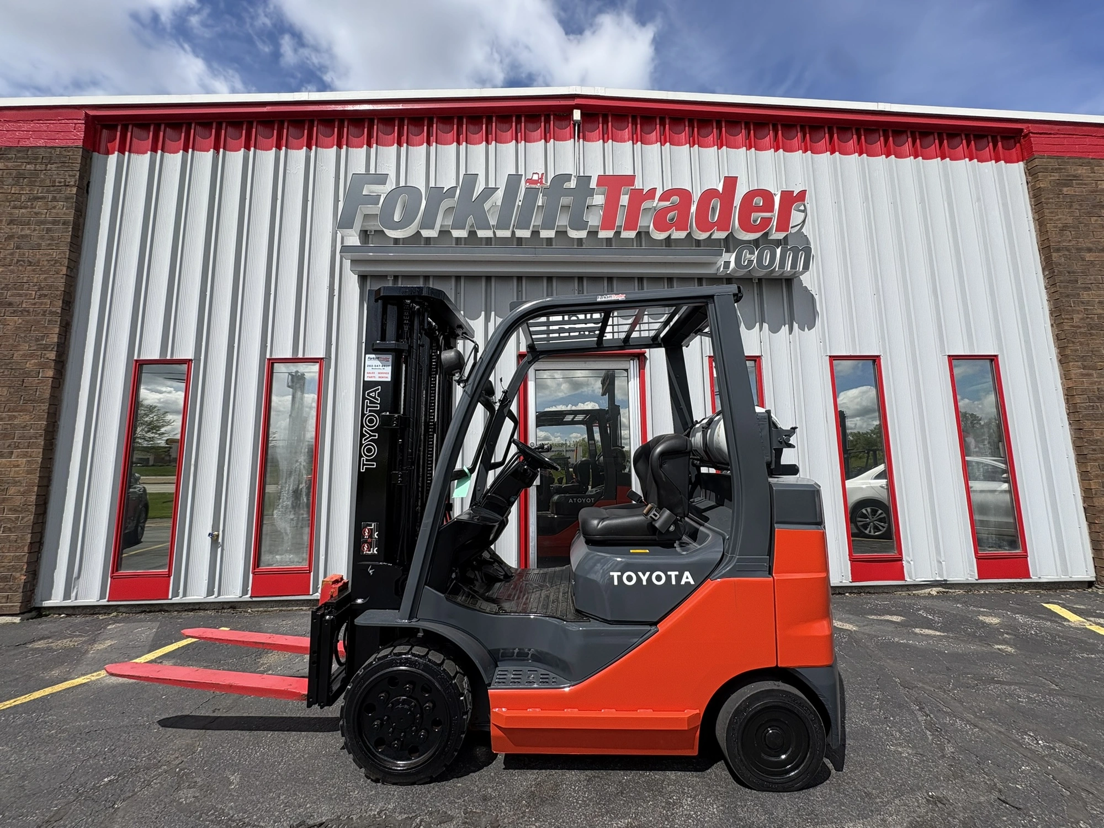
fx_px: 446
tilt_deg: +7.8
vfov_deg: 85.7
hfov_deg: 102.1
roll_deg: +2.4
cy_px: 414
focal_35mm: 14
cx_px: 552
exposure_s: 1/1449
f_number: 2.2
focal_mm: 2.22
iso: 40
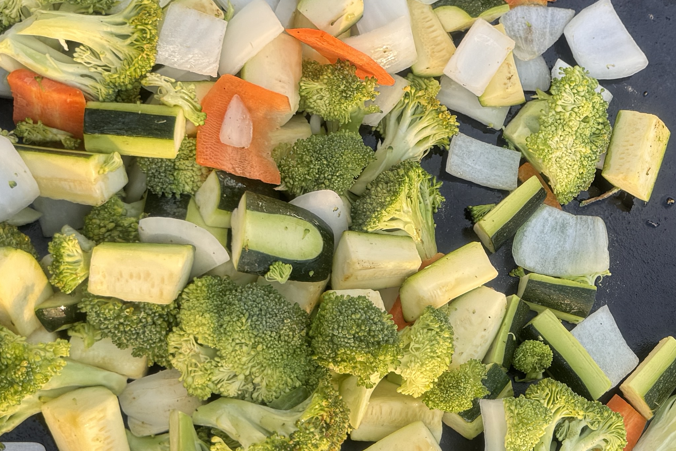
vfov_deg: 19.5
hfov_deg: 27.2
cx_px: 676
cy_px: 248
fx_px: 1314
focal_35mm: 70
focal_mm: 6.76
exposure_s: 1/334
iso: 80
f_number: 1.78
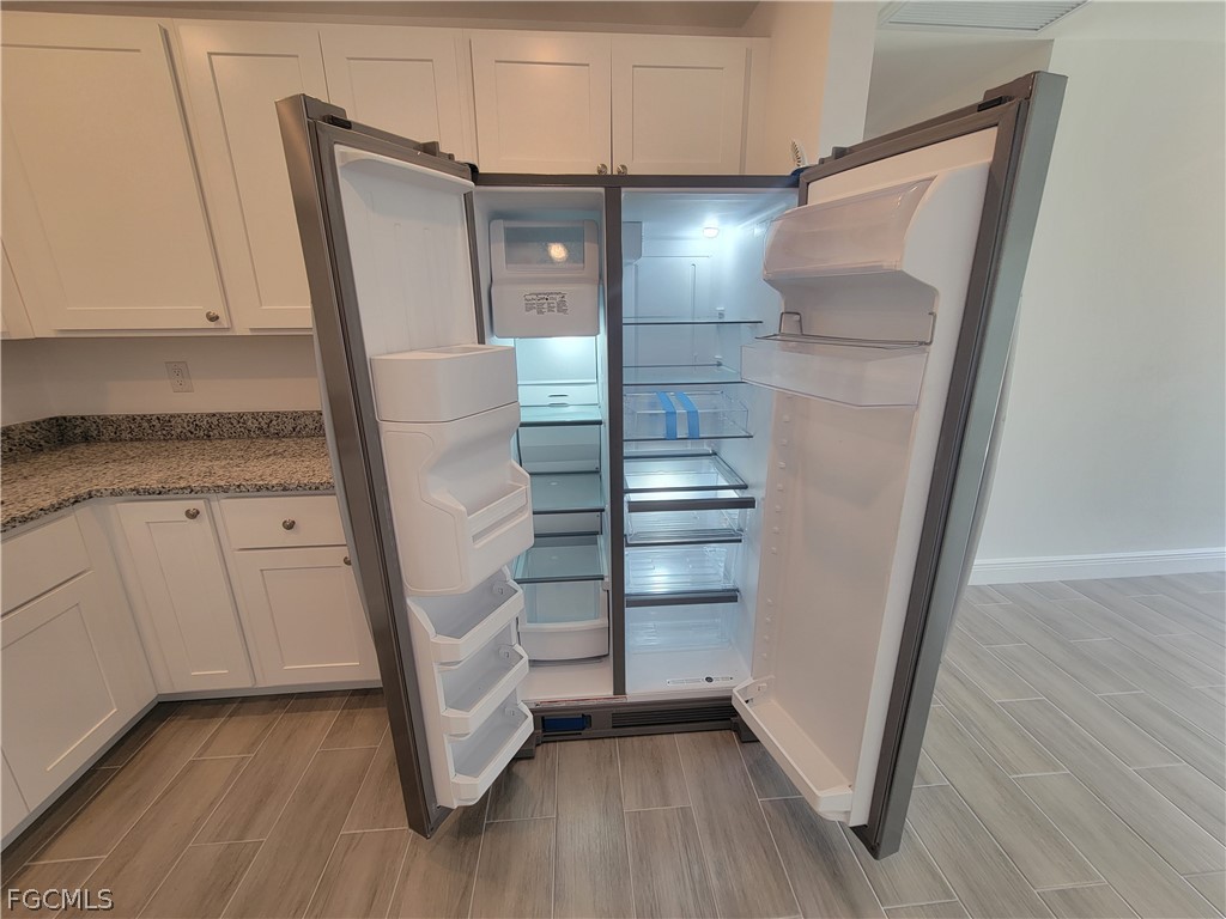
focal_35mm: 13
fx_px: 460
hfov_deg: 106.2
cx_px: 613
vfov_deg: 89.9
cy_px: 460
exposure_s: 1/60
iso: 64
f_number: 2.2
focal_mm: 2.2
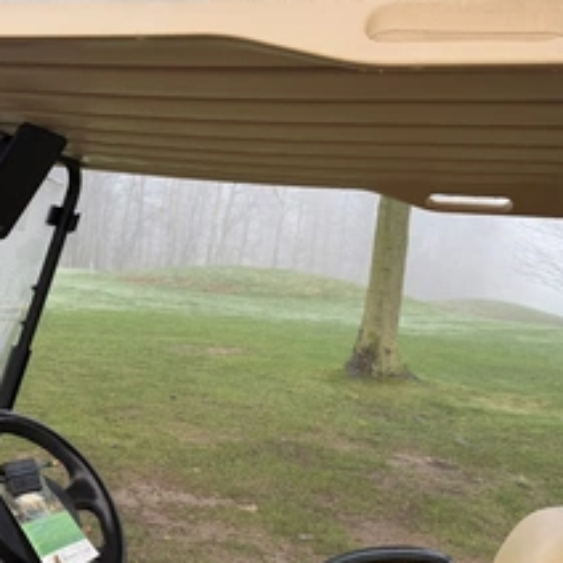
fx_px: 736
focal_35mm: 40
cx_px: 207
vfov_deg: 41.8
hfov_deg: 41.5
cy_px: 316
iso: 64
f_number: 1.78
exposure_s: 1/208
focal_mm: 6.76
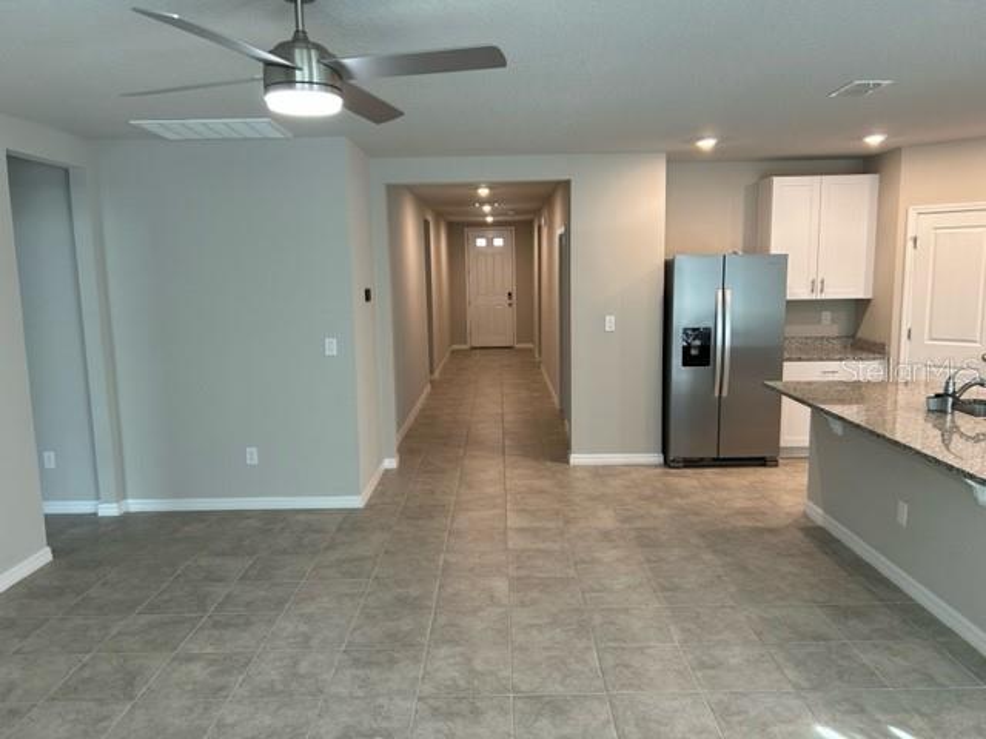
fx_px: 741
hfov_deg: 67.3
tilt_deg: -7.7
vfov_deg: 53.1
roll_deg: +1.2
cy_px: 370
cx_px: 493
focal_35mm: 26
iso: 64
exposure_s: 1/60
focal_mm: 5.7
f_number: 1.5
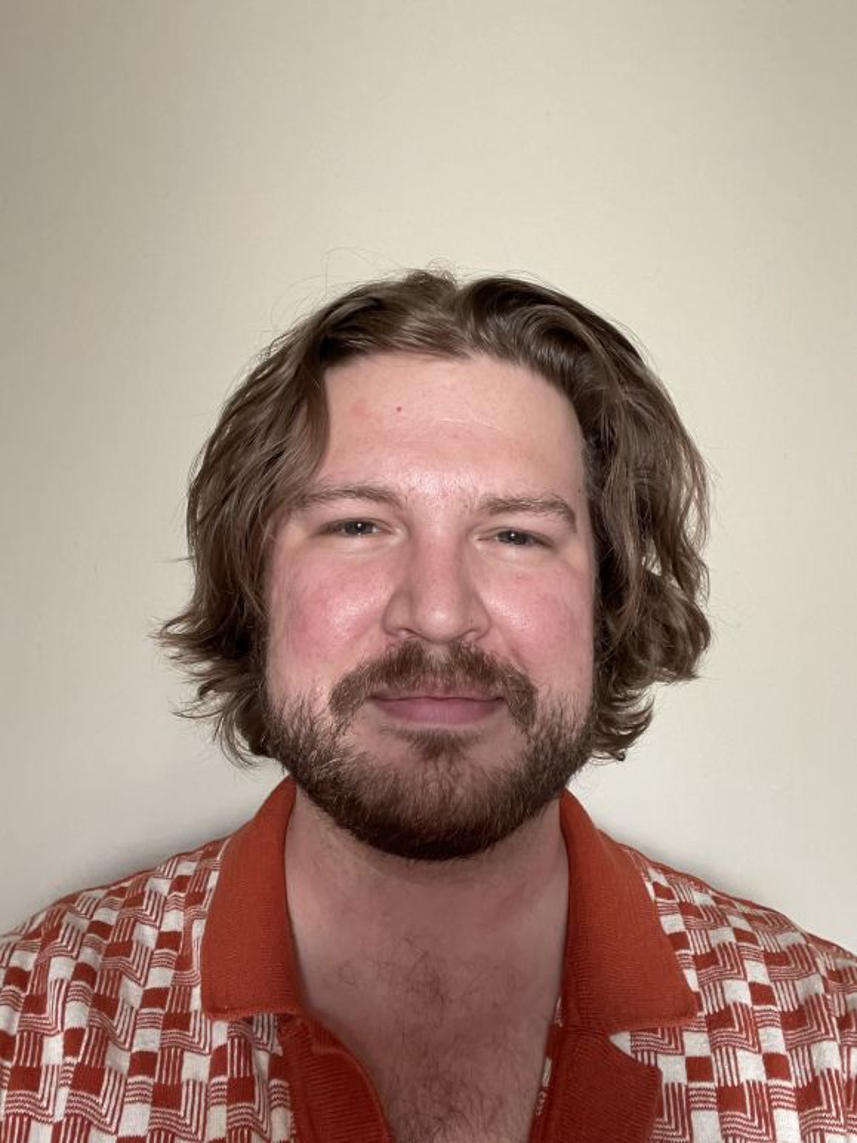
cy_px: 572
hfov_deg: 46.8
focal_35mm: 30
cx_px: 428
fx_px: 990
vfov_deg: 60.0
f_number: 2.2
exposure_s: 1/59
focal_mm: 2.71
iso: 320
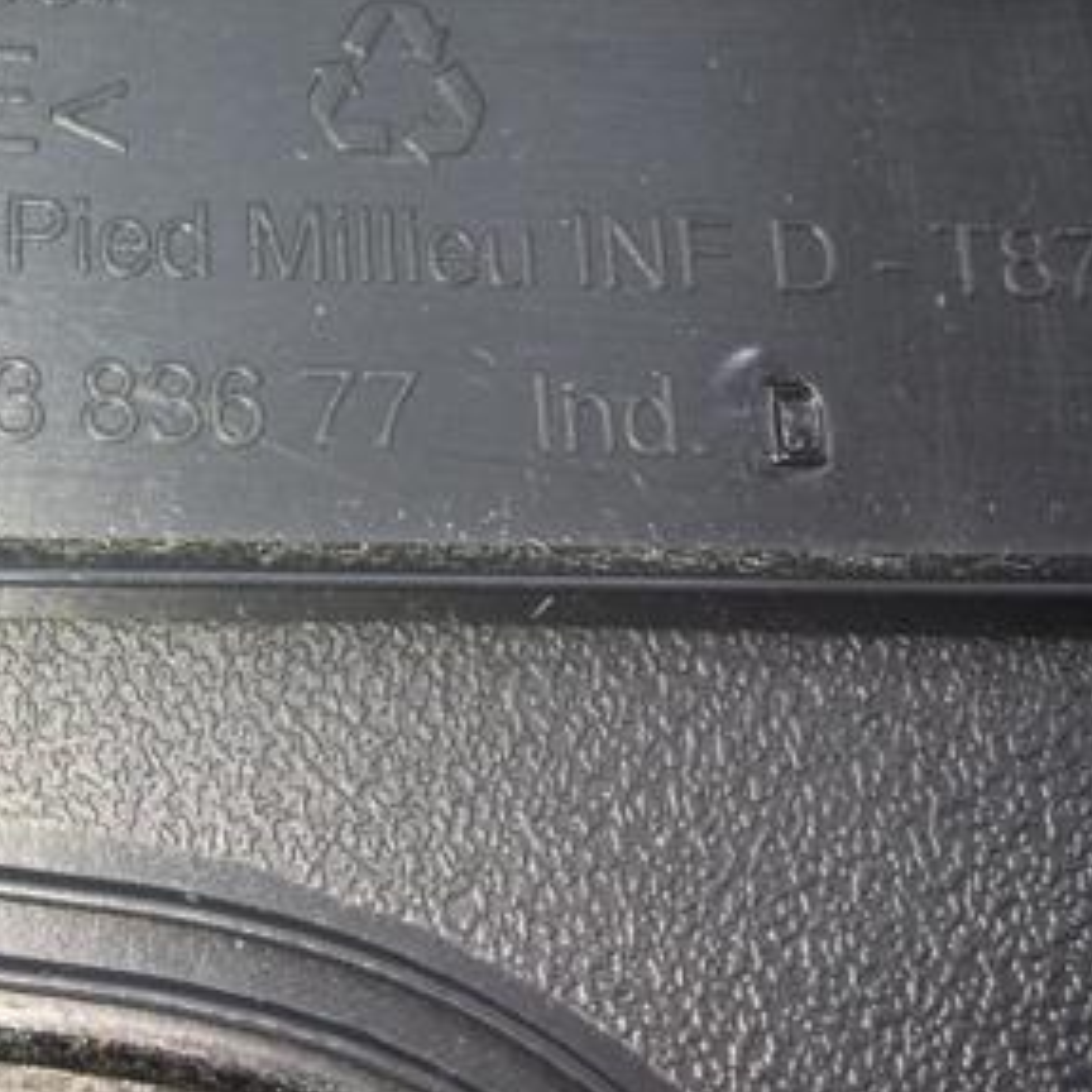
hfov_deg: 28.1
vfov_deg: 29.4
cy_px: 220
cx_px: -27
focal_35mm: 57
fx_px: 2034
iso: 25
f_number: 2.2
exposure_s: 1/124
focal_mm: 4.15
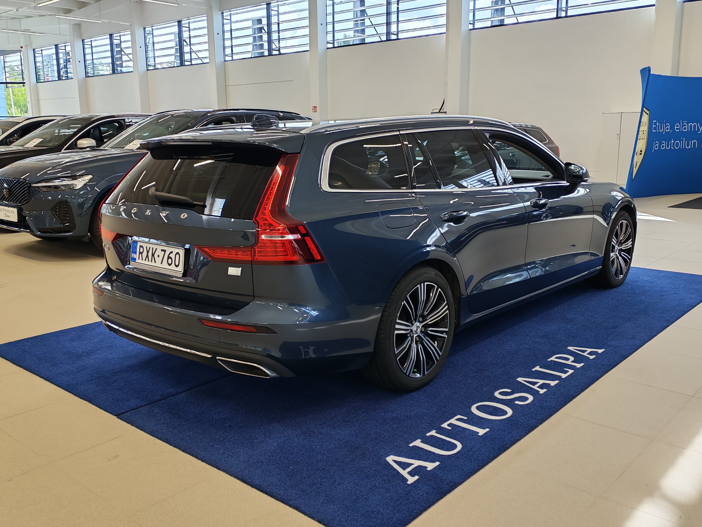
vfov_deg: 42.9
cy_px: 264
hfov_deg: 55.4
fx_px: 669
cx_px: 351
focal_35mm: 33
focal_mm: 6.12
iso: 100
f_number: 1.9
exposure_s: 1/100
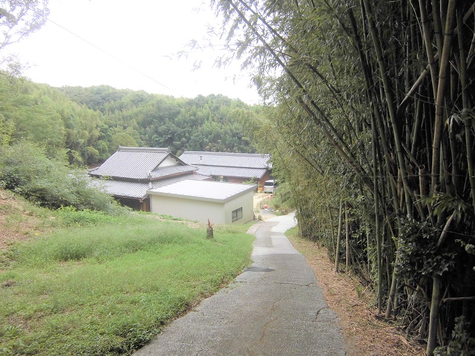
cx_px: 238
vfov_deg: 53.1
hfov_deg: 67.3
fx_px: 357
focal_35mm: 26
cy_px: 178
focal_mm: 4.7
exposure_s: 1/320
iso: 100
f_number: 2.8
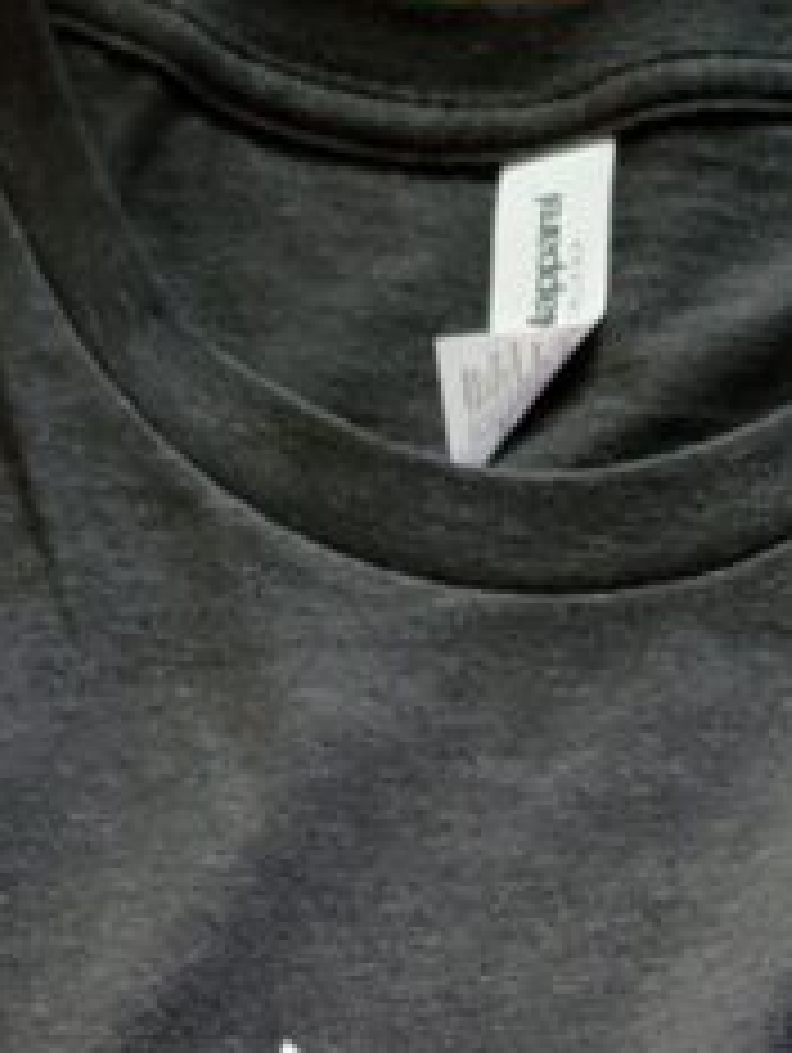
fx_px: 3197
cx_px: 698
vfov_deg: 15.3
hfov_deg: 14.0
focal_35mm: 105
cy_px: 2074
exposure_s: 1/40
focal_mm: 6.7
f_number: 1.8
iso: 640
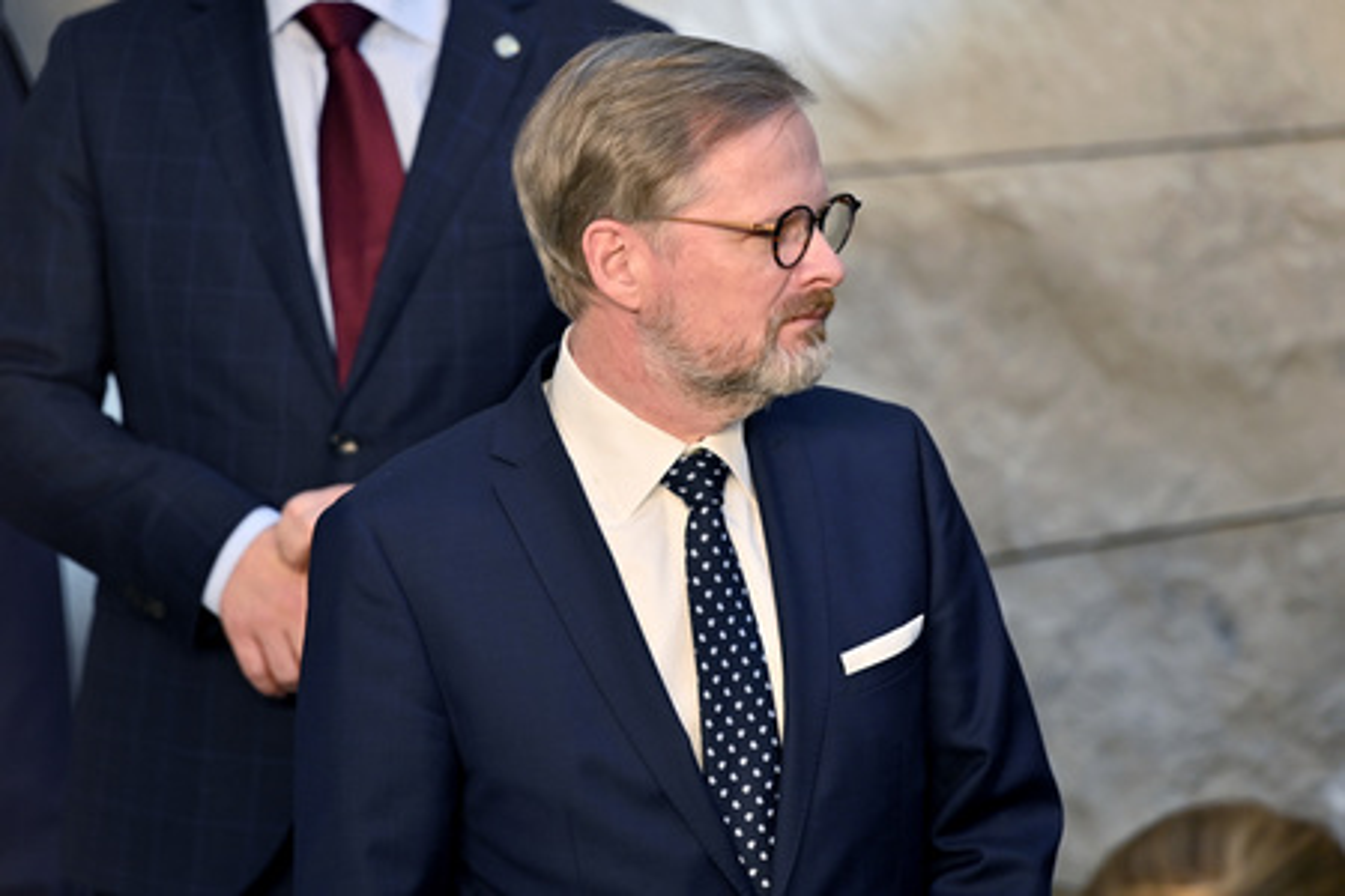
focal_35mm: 200
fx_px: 7472
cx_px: 672
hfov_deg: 10.3
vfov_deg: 6.9
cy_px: 448
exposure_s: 1/400
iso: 400
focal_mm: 200
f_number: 2.8
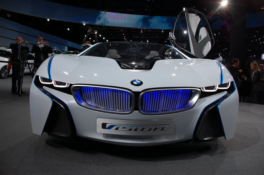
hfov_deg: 67.4
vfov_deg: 47.9
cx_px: 132
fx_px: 198
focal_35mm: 27
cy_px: 88
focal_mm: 18
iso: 200
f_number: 7.1
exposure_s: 1/200
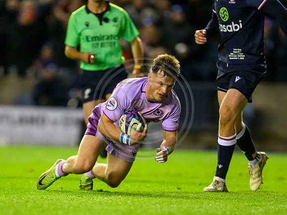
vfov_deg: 2.1
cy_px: 145
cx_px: 122
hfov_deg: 2.8
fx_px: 5841
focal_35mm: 705
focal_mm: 400
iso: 10000
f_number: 2.8
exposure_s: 1/1600
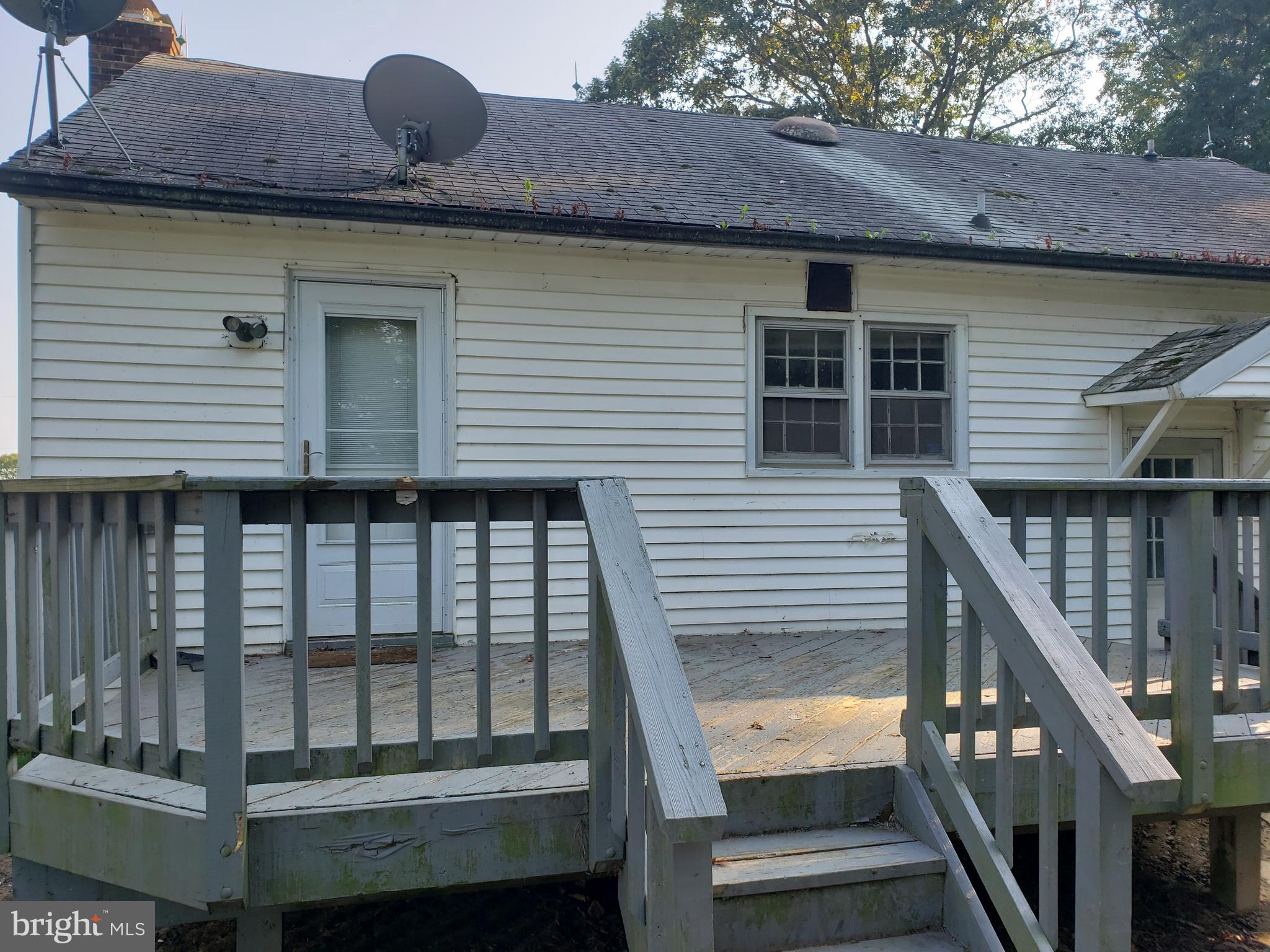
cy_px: 476
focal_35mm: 26
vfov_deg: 53.1
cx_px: 635
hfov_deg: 67.3
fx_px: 954
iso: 50
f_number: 2.4
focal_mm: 4.3
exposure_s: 1/282
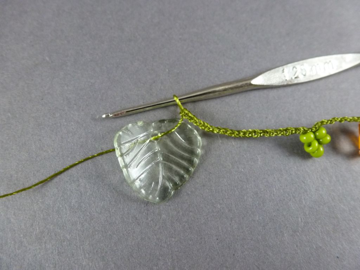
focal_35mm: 24
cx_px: 180
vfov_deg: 56.8
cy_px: 135
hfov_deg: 71.6
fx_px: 250
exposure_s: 1/50
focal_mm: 4.3
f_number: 3.3
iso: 400
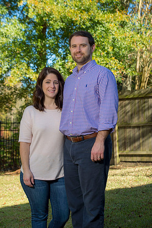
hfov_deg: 16.6
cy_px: 114
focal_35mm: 82
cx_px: 76
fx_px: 520
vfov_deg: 24.8
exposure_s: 1/500
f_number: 6.3
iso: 320
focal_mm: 82
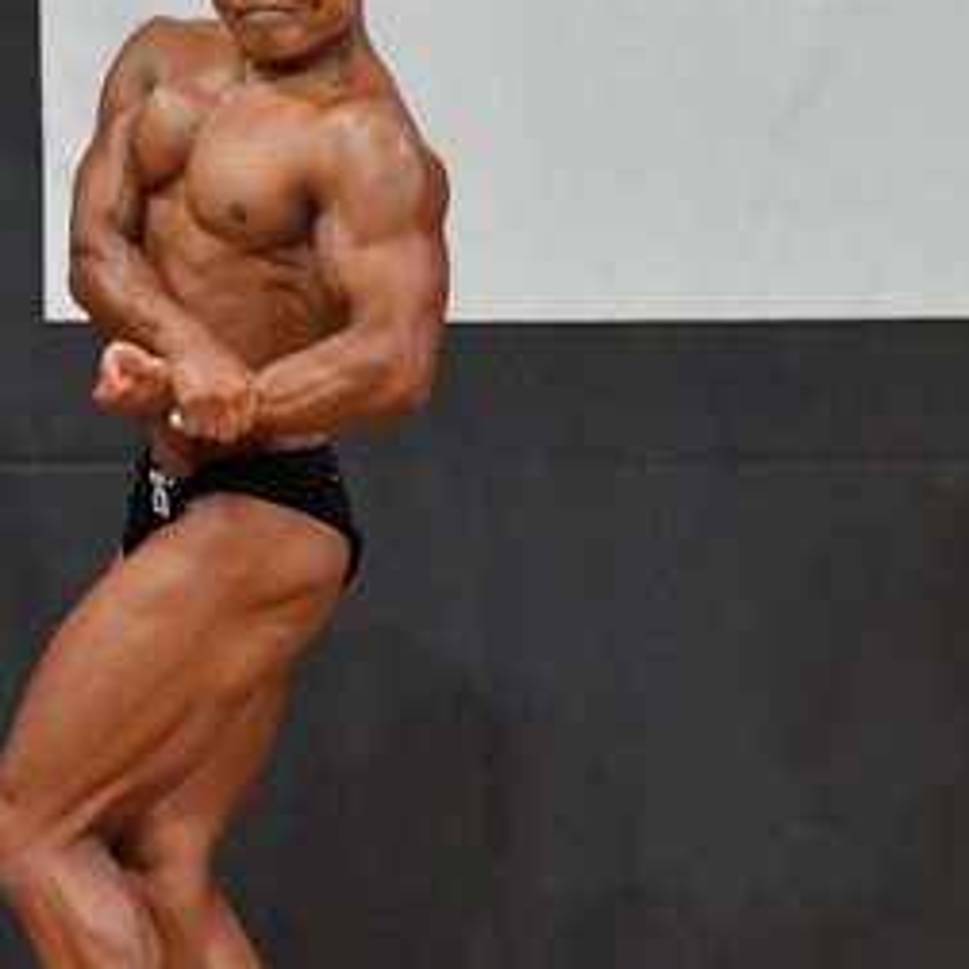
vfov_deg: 2.5
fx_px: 22328
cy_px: 608
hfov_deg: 2.5
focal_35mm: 705
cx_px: -356
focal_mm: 180
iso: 8000
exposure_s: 1/400
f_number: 5.6
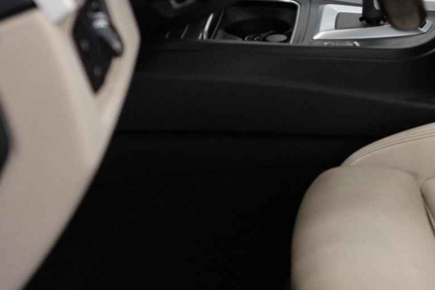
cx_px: 549
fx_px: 1136
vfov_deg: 14.2
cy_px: -48
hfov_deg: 20.1
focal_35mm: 94
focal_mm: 29
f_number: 3.5
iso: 1600
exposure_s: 1/160
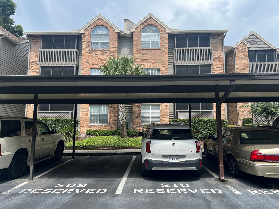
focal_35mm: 26
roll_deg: -0.8
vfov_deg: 53.1
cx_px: 140
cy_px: 104
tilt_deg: +7.7
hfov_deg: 67.3
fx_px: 210
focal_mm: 5.7
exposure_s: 1/1112
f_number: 1.5
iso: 50
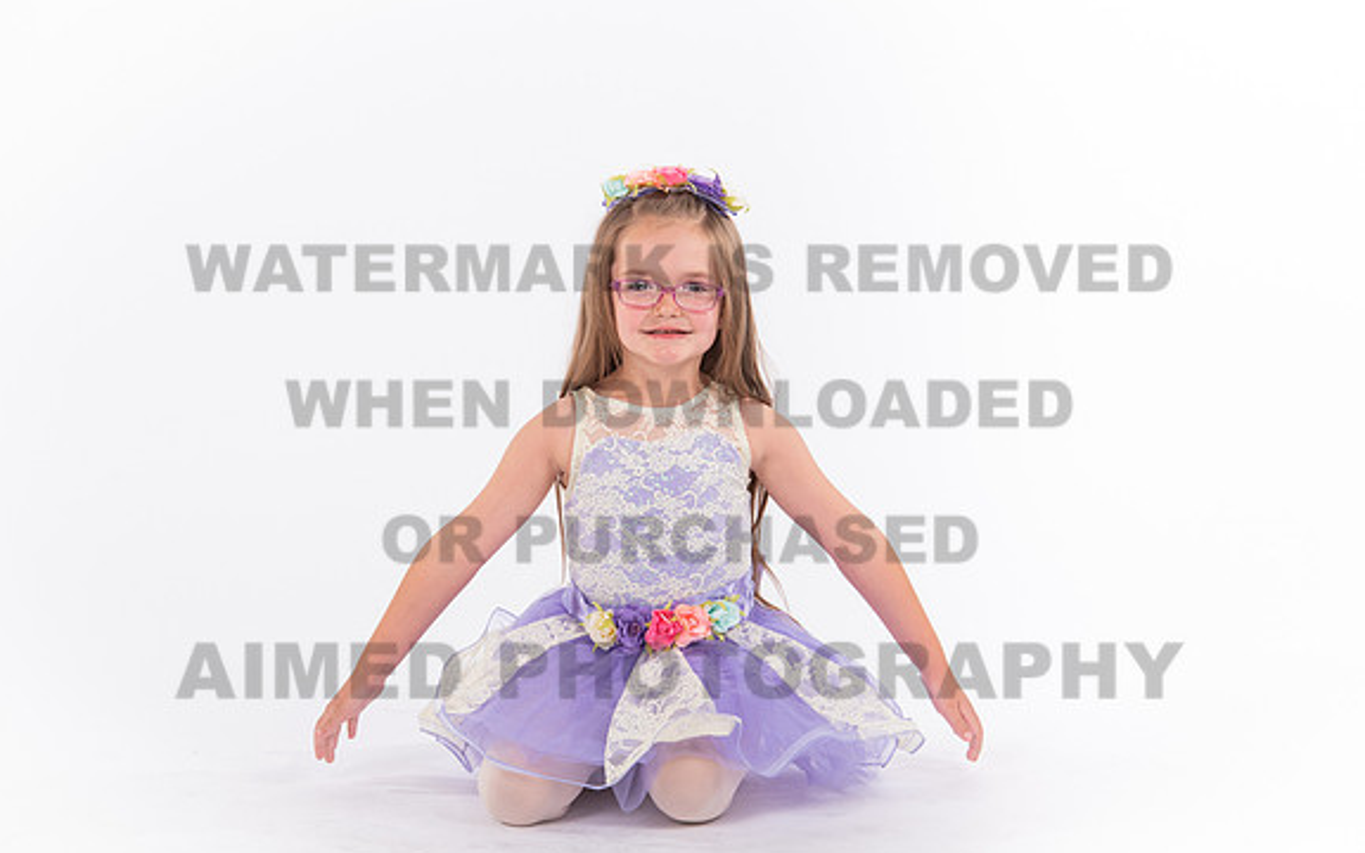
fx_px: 5803
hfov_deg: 13.4
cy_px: 438
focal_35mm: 156
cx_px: 704
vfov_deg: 8.4
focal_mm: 140
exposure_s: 1/200
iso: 320
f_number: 11
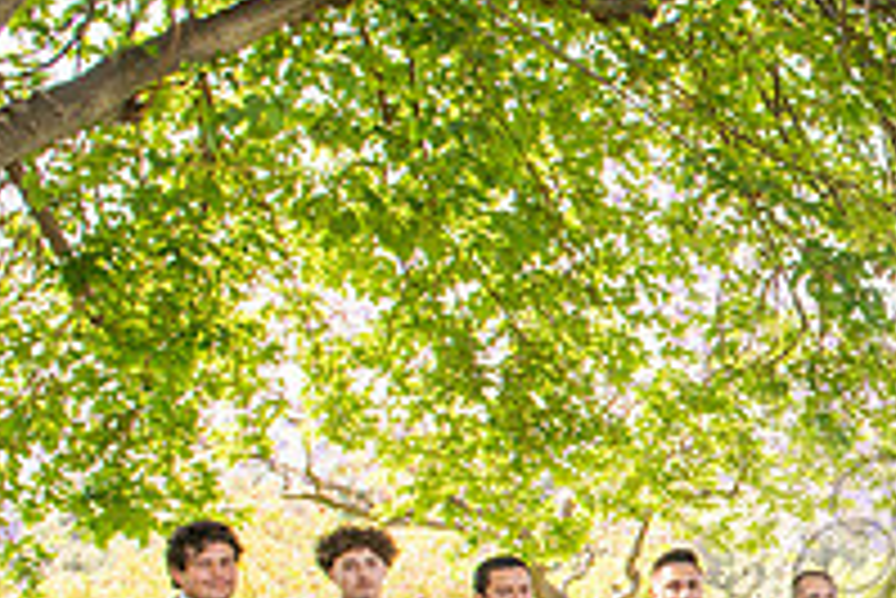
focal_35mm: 70
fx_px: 1743
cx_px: 1148
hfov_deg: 25.1
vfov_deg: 19.1
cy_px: 537
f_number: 6.3
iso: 500
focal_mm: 24
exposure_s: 1/200
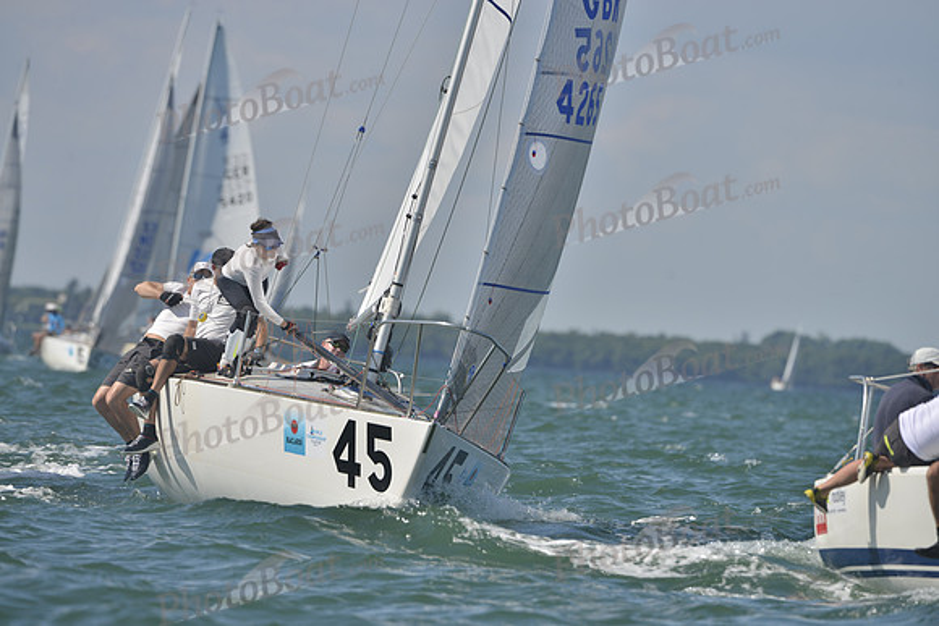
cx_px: 470
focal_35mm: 400
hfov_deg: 5.2
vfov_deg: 3.4
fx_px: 10435
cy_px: 313
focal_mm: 400
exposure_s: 1/1250
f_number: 7.1
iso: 200
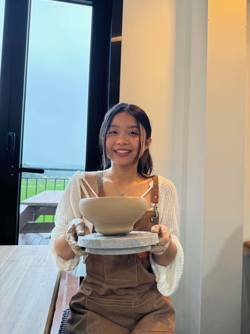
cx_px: 125
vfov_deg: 71.6
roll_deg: -2.0
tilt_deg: +0.8
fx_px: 231
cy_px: 167
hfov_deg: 56.8
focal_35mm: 24
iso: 100
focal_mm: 6.76
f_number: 1.78
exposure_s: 1/170
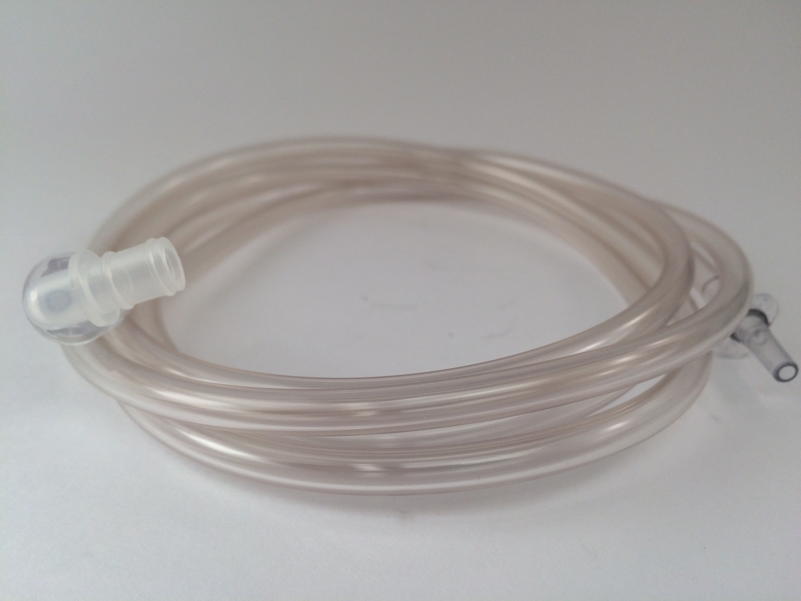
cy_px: 300
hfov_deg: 61.7
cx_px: 400
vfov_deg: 48.2
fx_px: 671
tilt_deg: -26.7
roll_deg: -2.0
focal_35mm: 29
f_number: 2.2
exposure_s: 1/419
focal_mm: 4.15
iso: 32
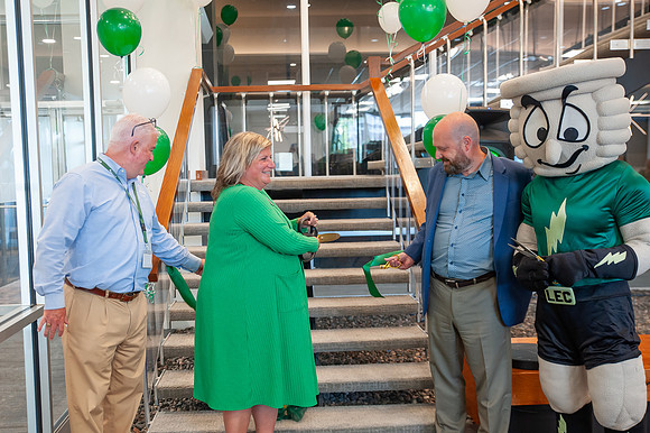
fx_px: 755
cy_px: 229
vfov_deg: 32.0
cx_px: 297
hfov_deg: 46.6
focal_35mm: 42
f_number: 3.2
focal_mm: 38
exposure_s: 1/160
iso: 1250
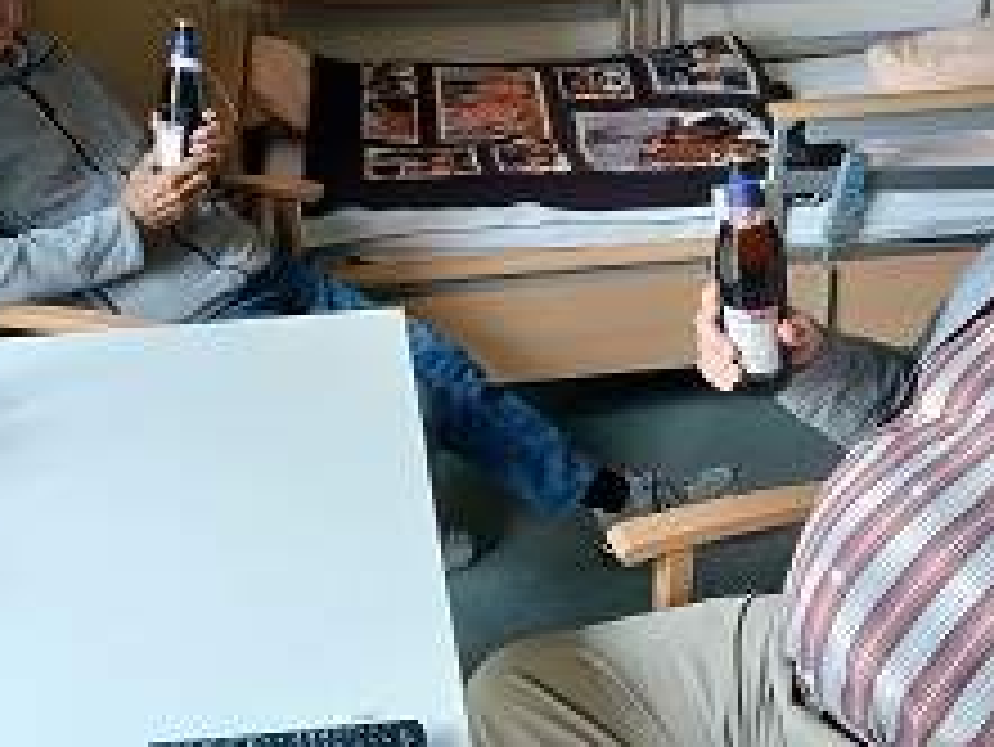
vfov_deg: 30.5
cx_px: 540
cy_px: 202
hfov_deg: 40.4
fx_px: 1350
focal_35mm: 47
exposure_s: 1/50
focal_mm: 3.98
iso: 125
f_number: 1.8
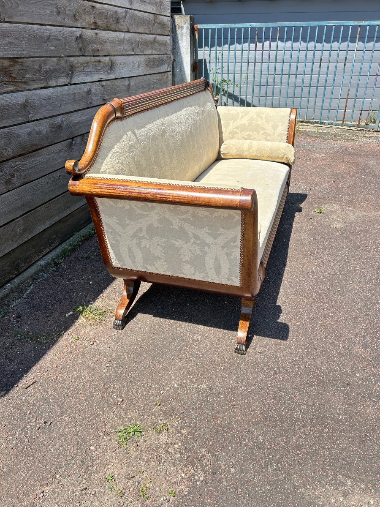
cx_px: 190
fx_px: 381
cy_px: 254
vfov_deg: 67.3
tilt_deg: -29.0
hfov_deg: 53.1
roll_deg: +0.9
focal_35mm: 26
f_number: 1.5
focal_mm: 5.7
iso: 50
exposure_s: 1/1431
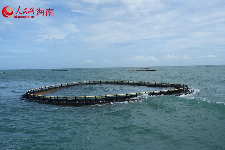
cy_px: 75
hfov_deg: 58.7
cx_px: 112
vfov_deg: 41.1
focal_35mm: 32
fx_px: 200
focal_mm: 32
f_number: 4.5
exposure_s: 1/1250
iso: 100
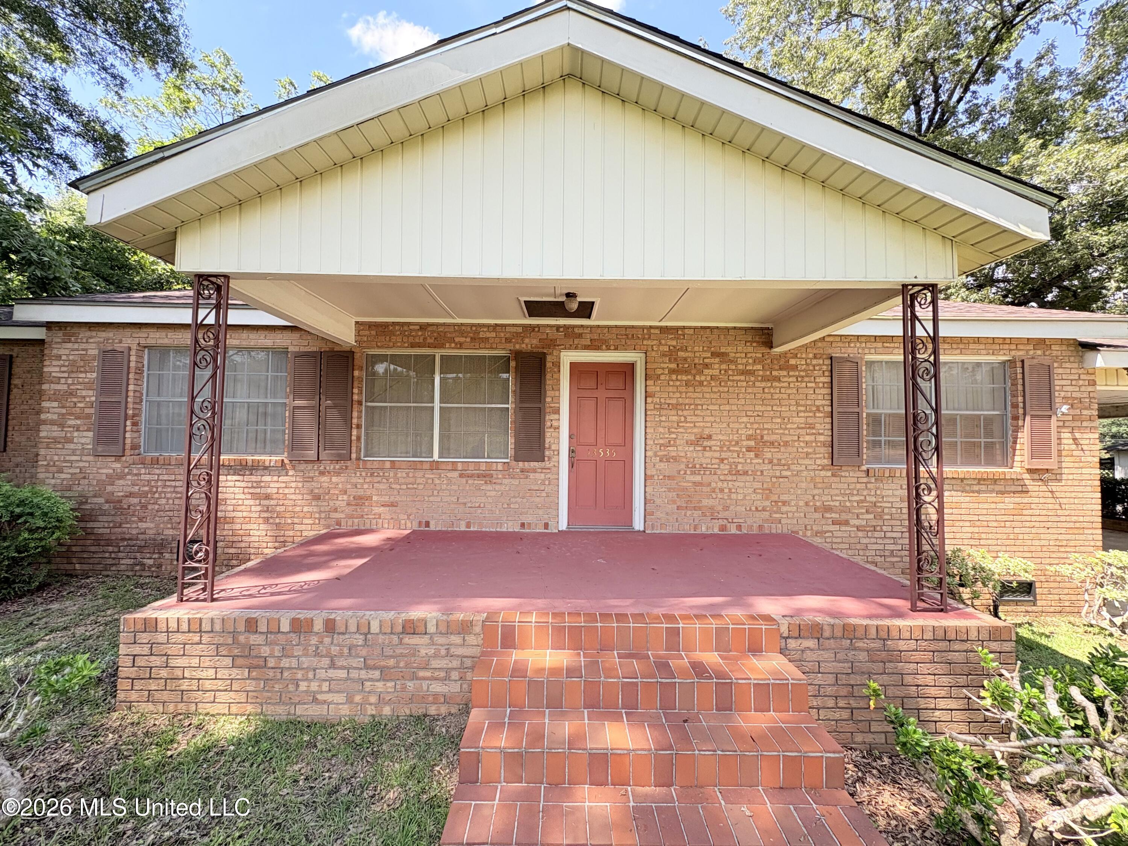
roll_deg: -1.7
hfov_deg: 102.1
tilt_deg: +2.9
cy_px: 423
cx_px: 564
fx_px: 456
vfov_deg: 85.7
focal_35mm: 14
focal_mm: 2.22
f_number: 2.2
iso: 40
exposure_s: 1/218
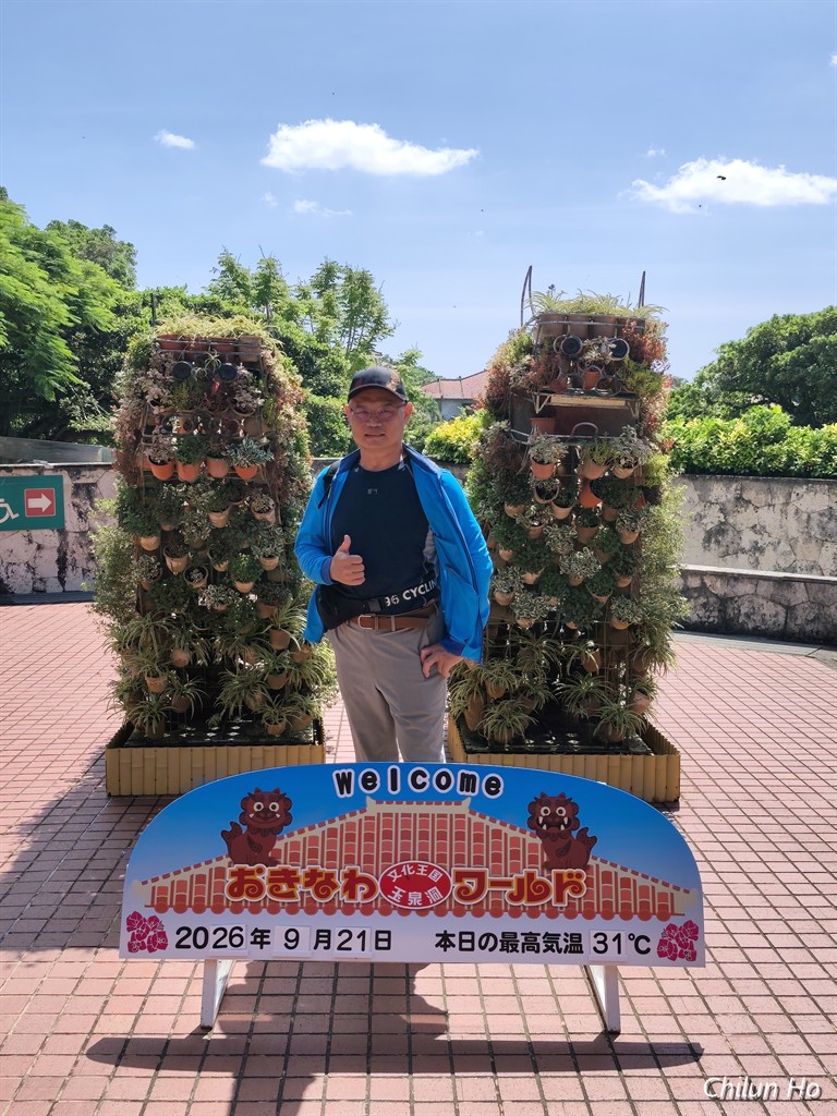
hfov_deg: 40.7
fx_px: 1128
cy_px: 558
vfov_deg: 52.6
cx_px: 418
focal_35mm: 35
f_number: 1.7
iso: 50
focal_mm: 6.07
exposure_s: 1/860
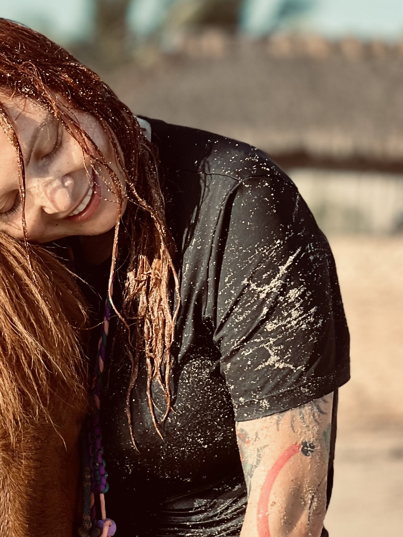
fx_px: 2887
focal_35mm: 186
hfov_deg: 8.0
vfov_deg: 10.6
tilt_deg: +1.1
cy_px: 307
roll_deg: -3.2
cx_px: 23
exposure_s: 1/162
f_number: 2.8
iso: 25
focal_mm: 9
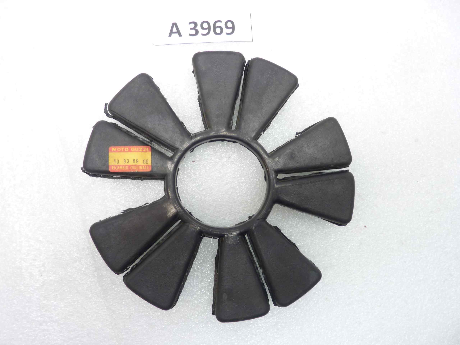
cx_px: 230
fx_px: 332
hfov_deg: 69.4
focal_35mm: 25
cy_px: 172
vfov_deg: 54.9
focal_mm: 4.1
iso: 80
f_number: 3.3
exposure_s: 1/8
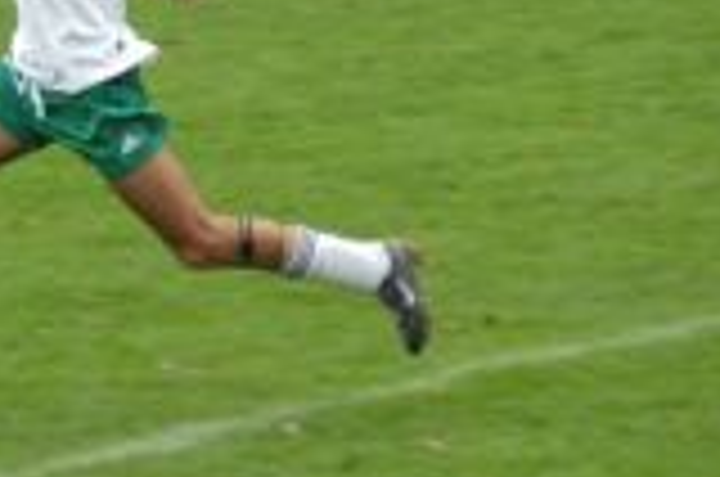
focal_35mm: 752
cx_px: -162
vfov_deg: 1.8
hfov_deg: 2.7
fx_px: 15010
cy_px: 137
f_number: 4.5
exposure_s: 1/320
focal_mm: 200
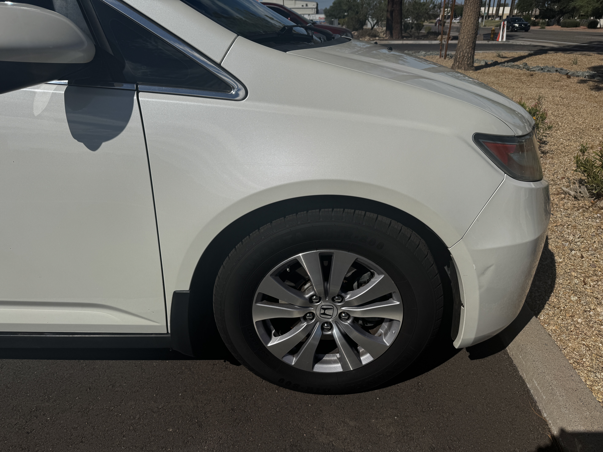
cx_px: 302
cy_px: 226
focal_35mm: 24
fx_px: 418
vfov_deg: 56.8
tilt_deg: -26.1
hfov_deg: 71.6
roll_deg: +0.8
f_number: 1.78
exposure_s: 1/12346
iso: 64
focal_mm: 6.76
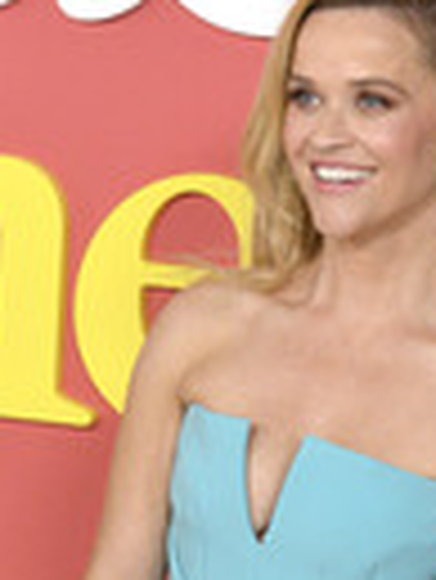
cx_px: 432
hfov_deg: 6.3
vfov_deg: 8.4
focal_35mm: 235
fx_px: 3940
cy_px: 373
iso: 1600
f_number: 6.3
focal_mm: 70
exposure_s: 1/320
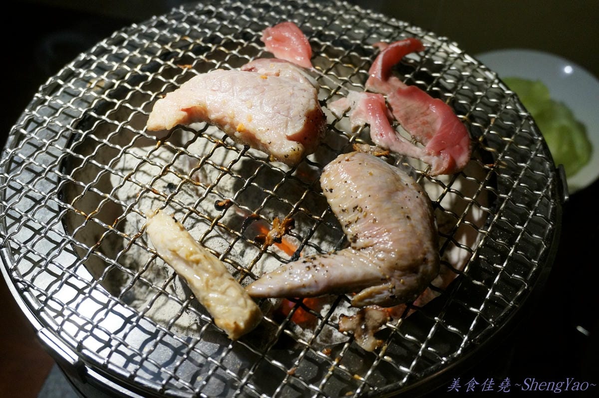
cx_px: 300
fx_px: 648
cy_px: 199
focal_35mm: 39
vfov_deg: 34.2
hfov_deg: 49.6
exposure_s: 1/160
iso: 1000
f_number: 4.5
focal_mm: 26
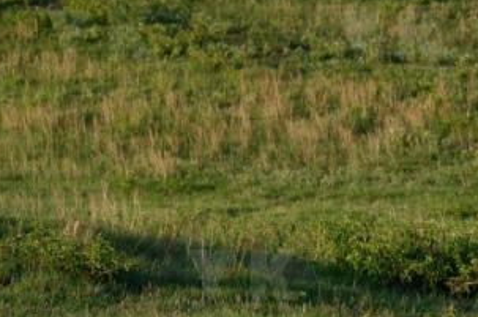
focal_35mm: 674
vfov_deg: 2.0
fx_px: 8935
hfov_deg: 3.1
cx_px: 530
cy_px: 84
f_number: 9
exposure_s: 1/1250
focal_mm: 170
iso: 400
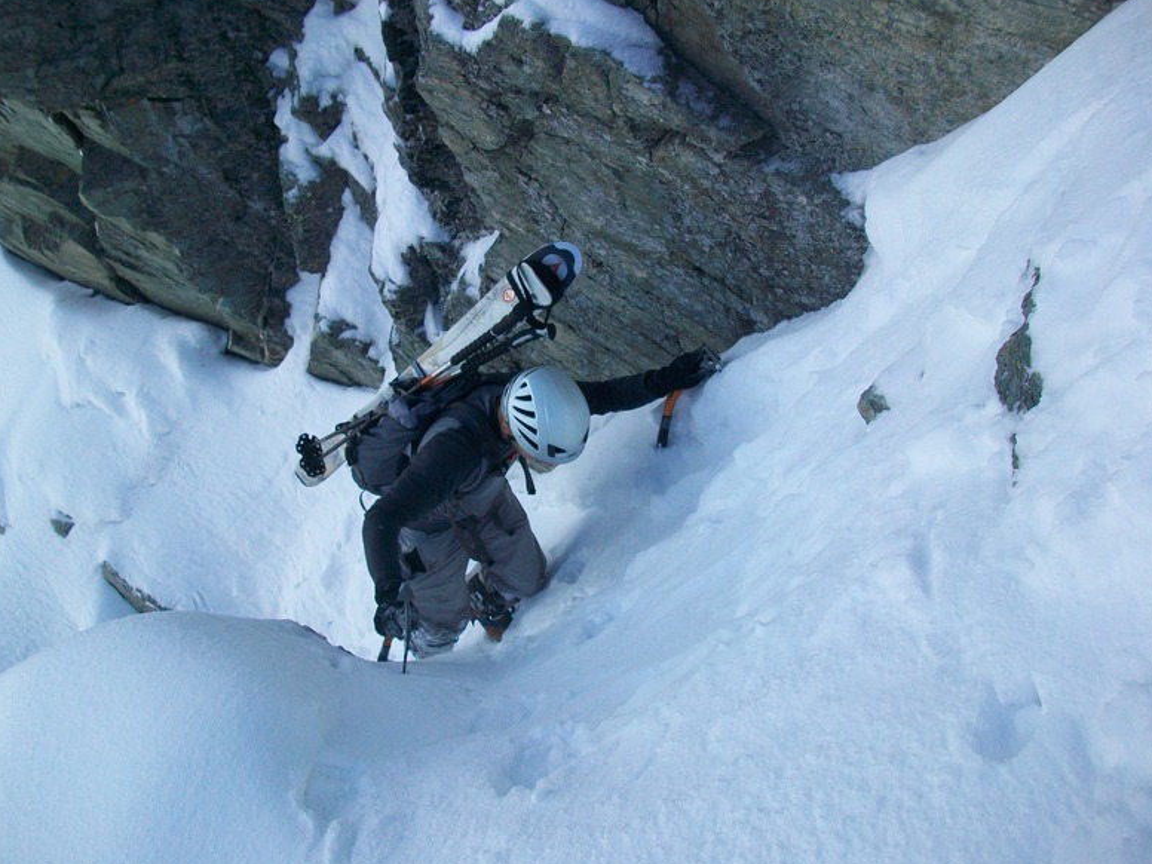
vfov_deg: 42.9
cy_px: 426
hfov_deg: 55.4
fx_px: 1098
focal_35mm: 33
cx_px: 567
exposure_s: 1/320
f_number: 2.8
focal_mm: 5.7
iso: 64
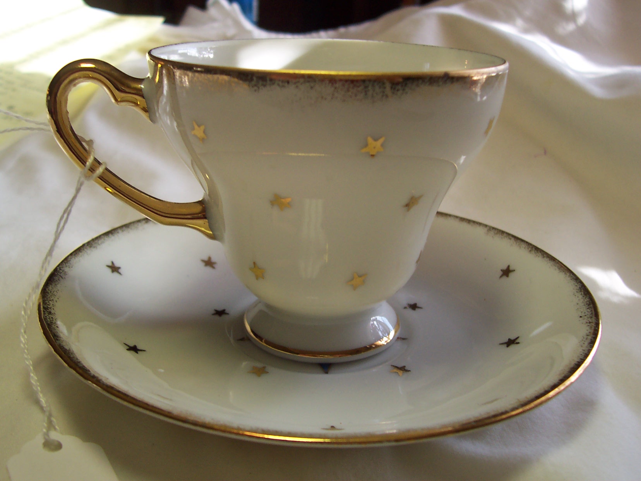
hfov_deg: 50.1
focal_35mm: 37
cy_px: 240
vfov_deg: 38.7
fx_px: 685
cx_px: 320
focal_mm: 5.6
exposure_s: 1/90
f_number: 2.8
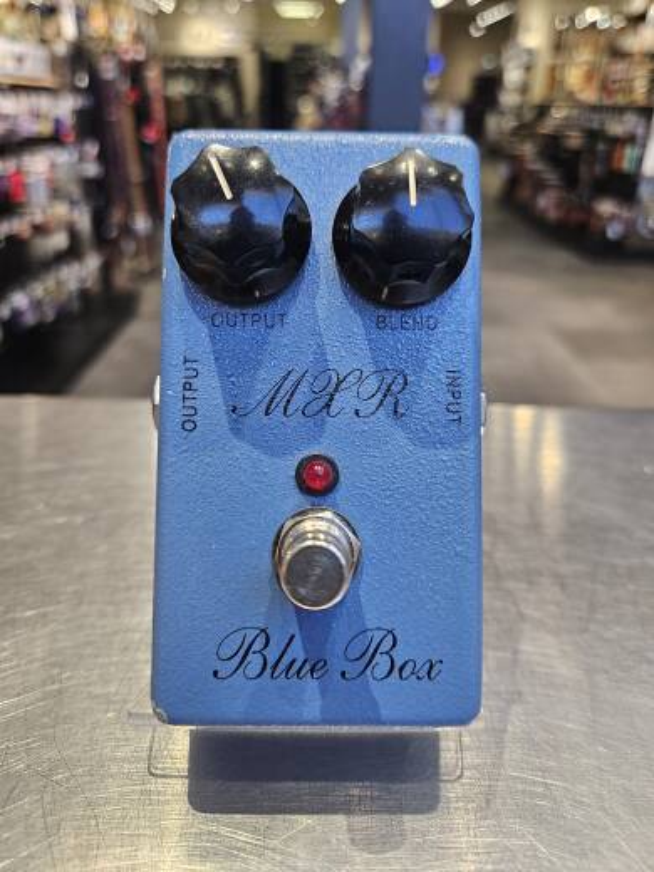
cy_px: 436
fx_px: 579
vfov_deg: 73.9
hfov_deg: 58.9
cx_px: 327
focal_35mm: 23
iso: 200
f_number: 1.8
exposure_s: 1/120
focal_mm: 5.4
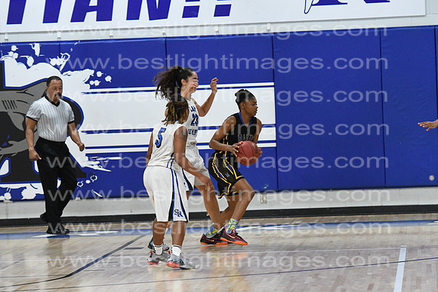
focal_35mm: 210
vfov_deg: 6.5
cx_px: 219
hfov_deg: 9.8
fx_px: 2555
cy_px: 146
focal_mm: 140
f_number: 4
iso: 5000
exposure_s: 1/640
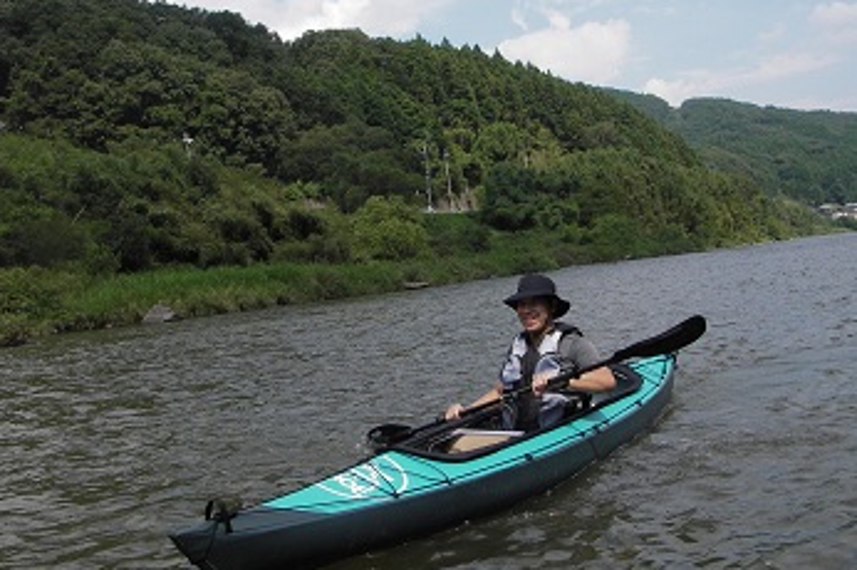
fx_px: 951
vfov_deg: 33.3
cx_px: 428
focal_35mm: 40
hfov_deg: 48.5
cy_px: 265
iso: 50
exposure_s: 1/200
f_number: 6.6
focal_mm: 6.3
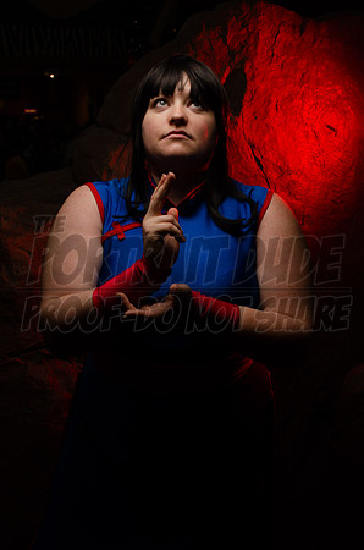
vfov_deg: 48.0
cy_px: 275
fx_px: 617
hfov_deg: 32.9
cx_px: 182
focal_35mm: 40
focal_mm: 27
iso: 200
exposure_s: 1/15
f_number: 22
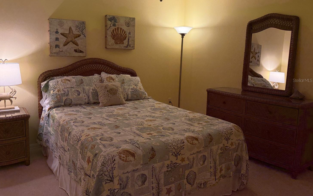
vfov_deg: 44.4
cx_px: 141
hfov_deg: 66.3
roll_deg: -0.9
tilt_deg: -5.7
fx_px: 239
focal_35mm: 28
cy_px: 80
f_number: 1.78
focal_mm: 6.76
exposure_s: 1/120
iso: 250
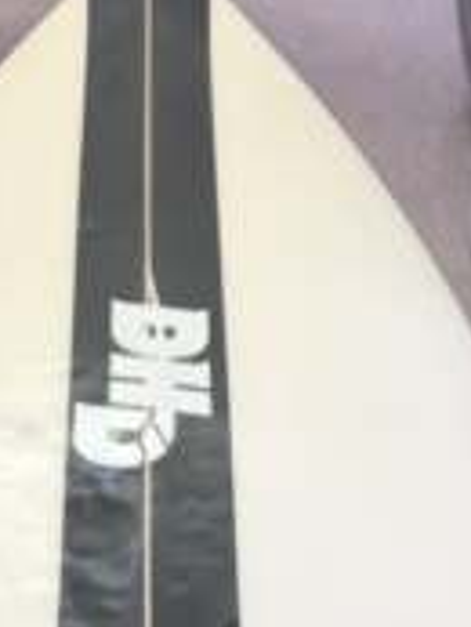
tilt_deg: -48.9
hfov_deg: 13.3
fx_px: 2011
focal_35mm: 111
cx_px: 145
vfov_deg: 14.4
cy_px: 1301
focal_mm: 6.76
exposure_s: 1/120
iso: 50
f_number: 1.78
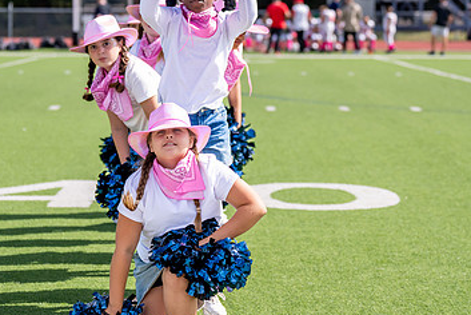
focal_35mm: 142
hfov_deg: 14.4
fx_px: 1859
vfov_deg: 9.7
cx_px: 173
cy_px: 83
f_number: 2.8
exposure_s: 1/4000
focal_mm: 70
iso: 250
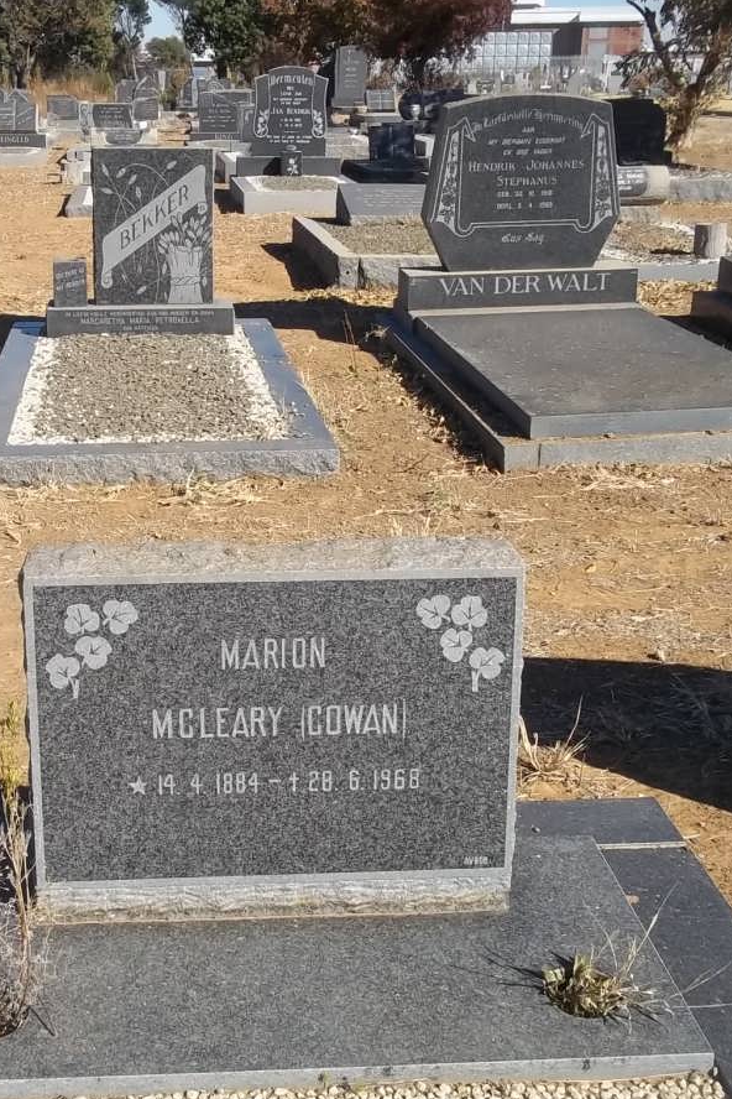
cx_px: 215
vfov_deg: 43.6
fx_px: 1372
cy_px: 552
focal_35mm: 45
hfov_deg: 29.5
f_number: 5.5
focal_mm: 5.7
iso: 80
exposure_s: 1/400
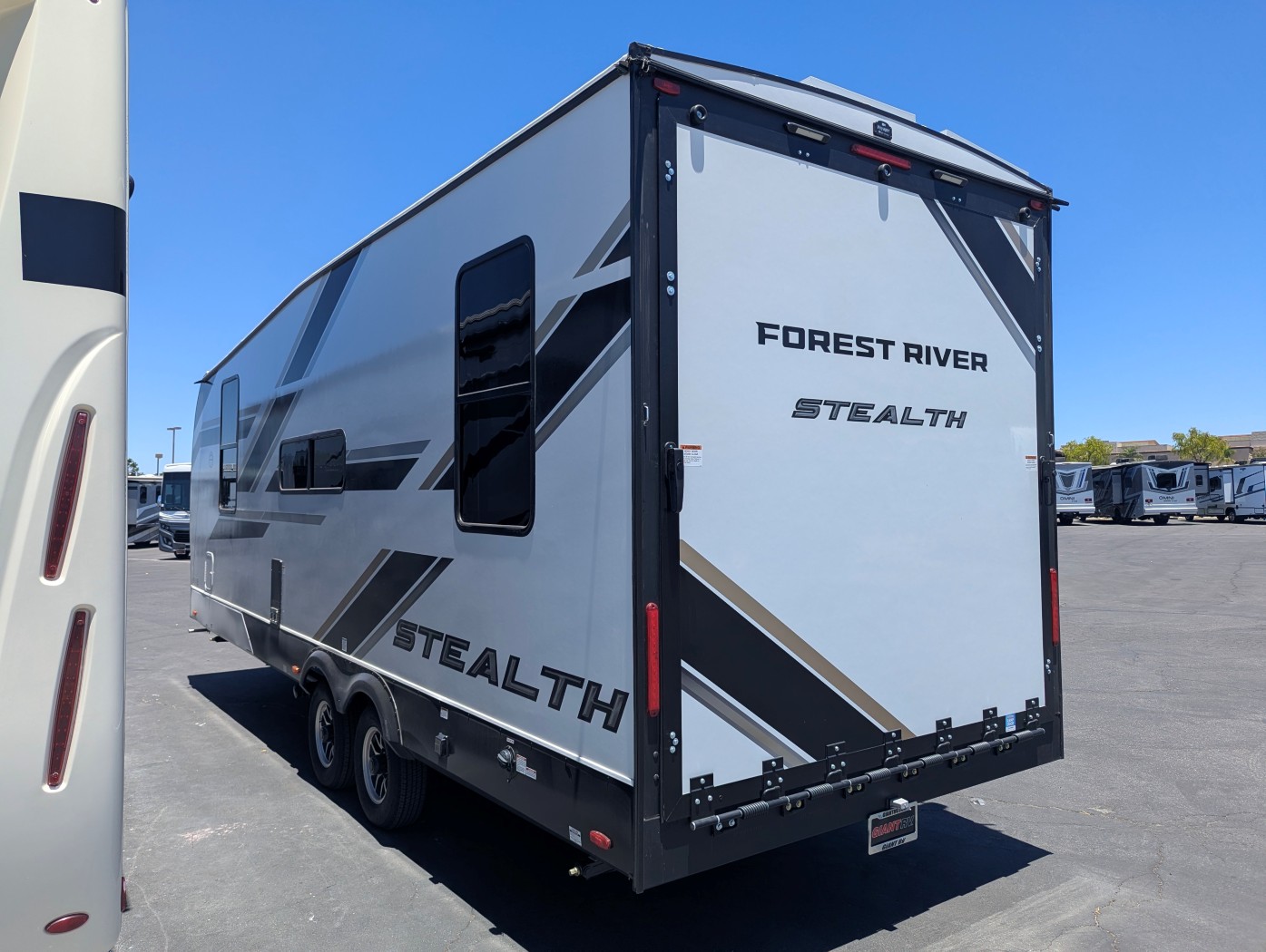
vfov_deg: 56.9
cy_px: 476
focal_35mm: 24
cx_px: 633
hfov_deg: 71.5
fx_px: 879
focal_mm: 6.81
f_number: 1.85
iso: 46
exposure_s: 1/1529
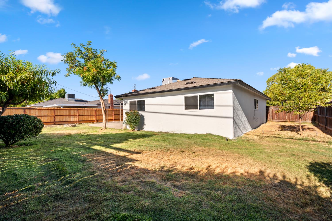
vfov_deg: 70.4
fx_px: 157
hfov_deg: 93.3
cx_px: 166
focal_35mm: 17
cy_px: 110
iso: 250
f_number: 9
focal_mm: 17
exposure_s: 1/125
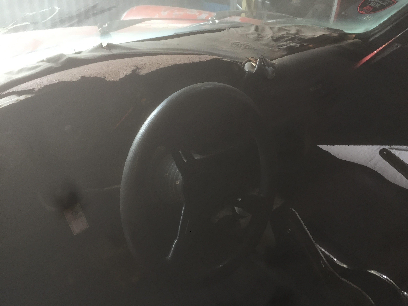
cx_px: 204
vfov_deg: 48.2
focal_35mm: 29
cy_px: 153
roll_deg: -2.1
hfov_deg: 61.7
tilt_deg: -32.4
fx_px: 342
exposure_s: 1/33
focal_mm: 4.15
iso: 100
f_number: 2.2
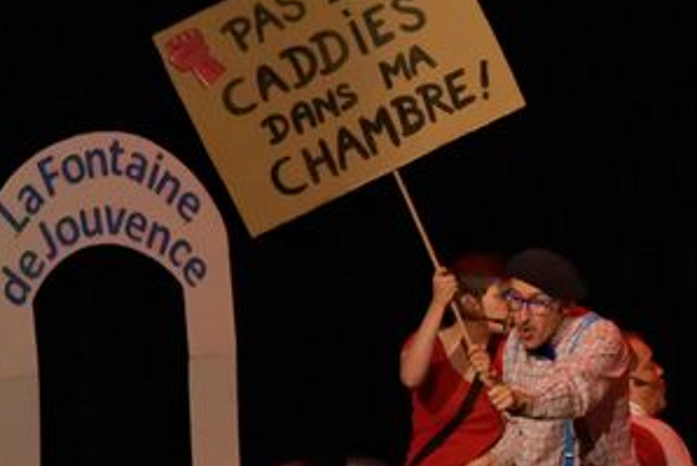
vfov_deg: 3.5
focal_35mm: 395
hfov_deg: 5.1
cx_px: 1312
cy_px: 333
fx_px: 7651
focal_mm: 92
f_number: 4
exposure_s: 1/800
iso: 6400
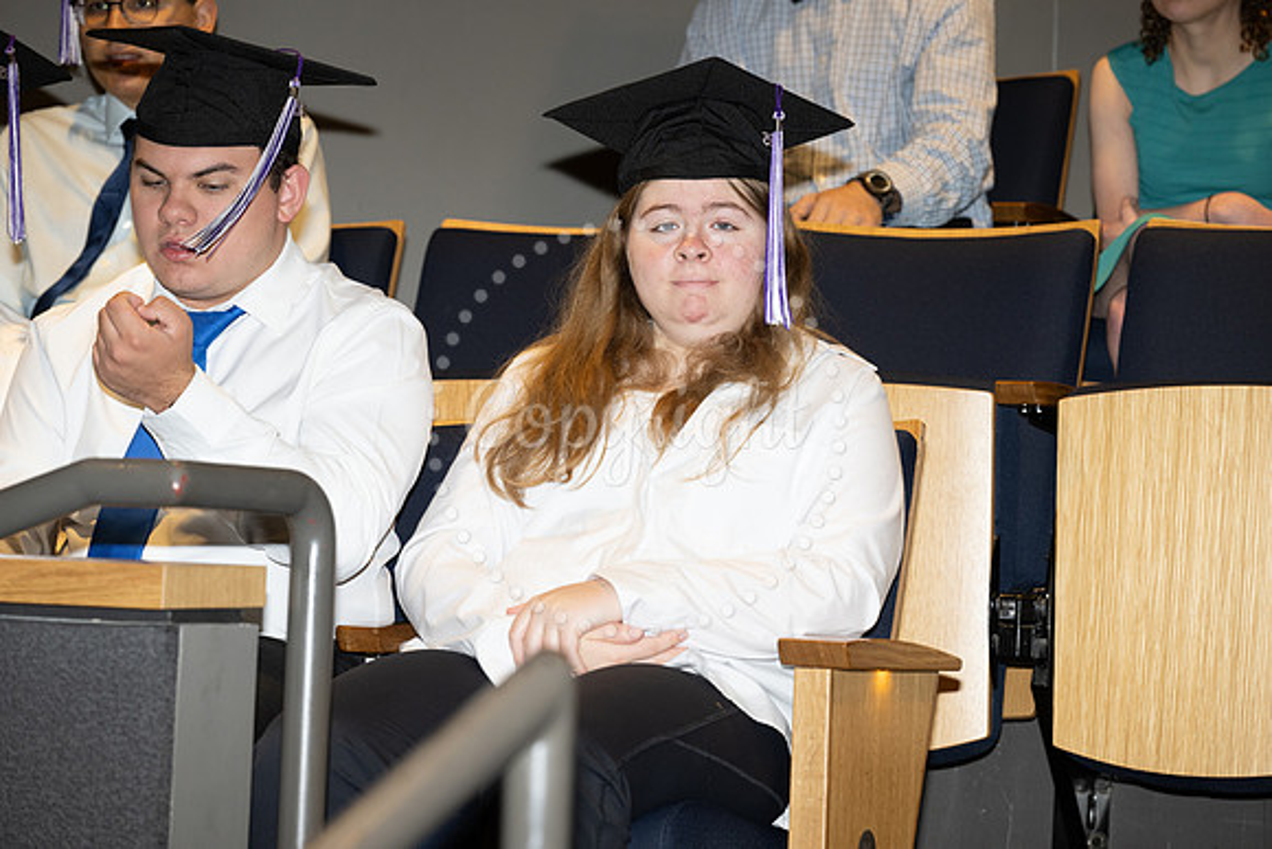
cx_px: 636
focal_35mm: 120
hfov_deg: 17.1
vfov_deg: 11.4
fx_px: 4241
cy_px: 424
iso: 640
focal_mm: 120
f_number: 5.6
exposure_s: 1/80
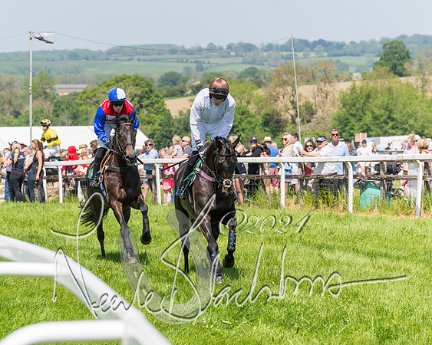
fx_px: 2477
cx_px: 177
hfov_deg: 10.0
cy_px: 172
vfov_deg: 8.0
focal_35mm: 194
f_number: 5
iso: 200
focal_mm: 115
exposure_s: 1/1600
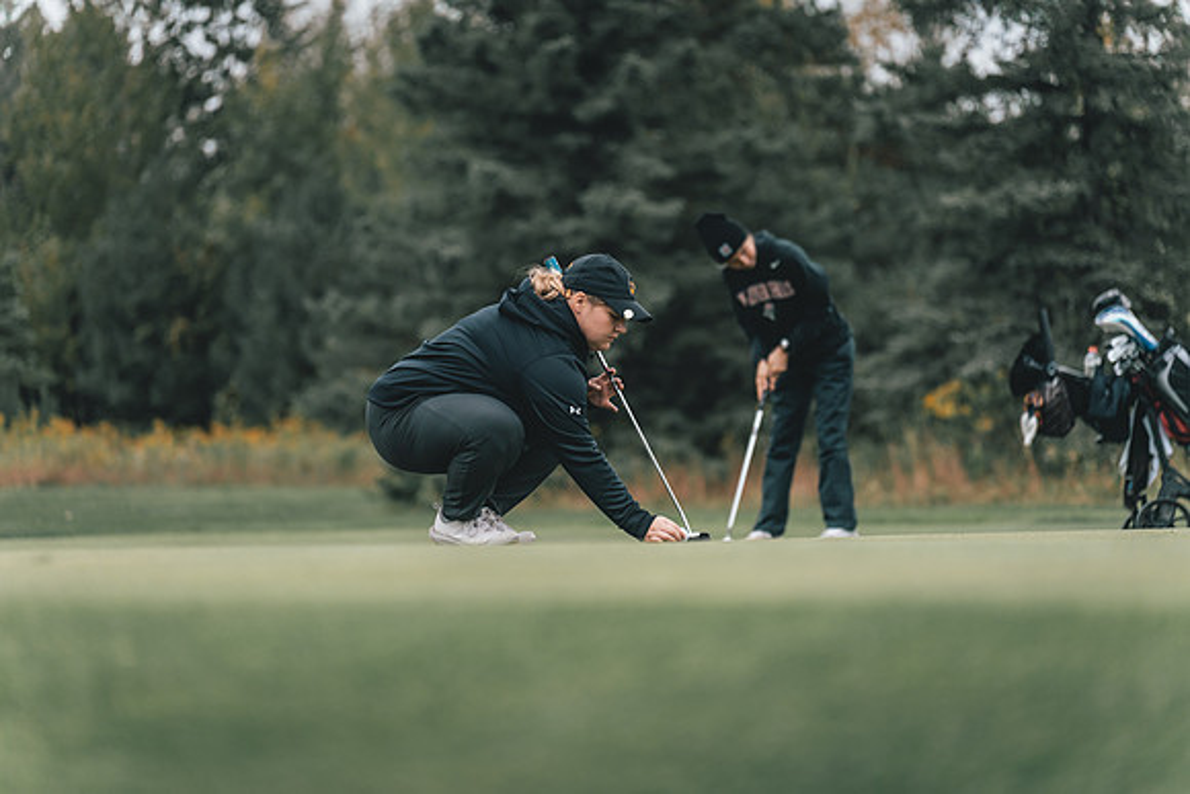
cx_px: 595
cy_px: 397
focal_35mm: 150
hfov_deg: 13.7
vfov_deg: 9.2
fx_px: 4959
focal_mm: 150
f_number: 2.8
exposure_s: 1/800
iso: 800
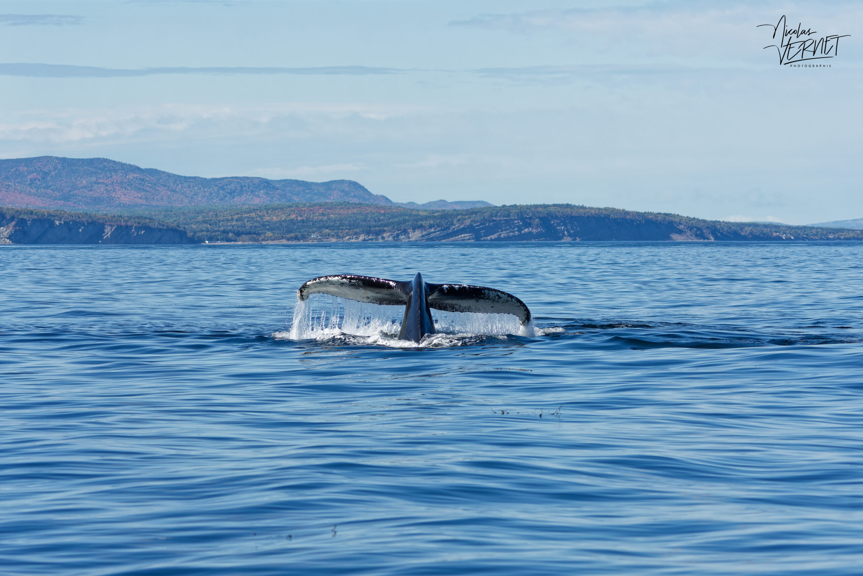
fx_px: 5394
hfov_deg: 9.1
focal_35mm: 225
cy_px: 288
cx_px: 432
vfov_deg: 6.1
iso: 320
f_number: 8
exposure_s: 1/1000
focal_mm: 150
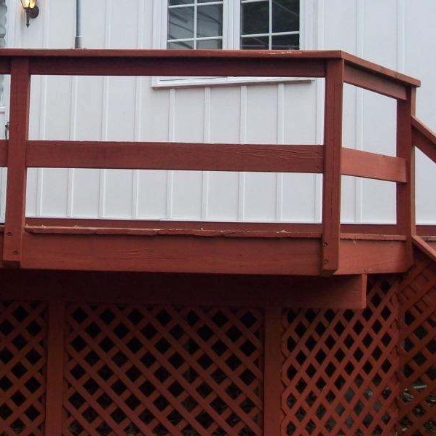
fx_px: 1211
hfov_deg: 20.2
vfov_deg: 20.2
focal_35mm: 85
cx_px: 85
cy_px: 99
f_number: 3
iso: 80
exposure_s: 1/320
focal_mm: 7.6
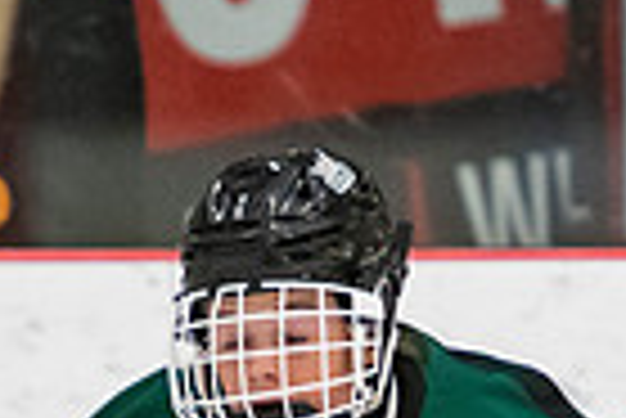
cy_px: 823
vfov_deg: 1.0
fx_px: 24665
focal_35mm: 1417
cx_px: 392
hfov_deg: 1.5
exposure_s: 1/640
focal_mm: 175
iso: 2000
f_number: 3.2
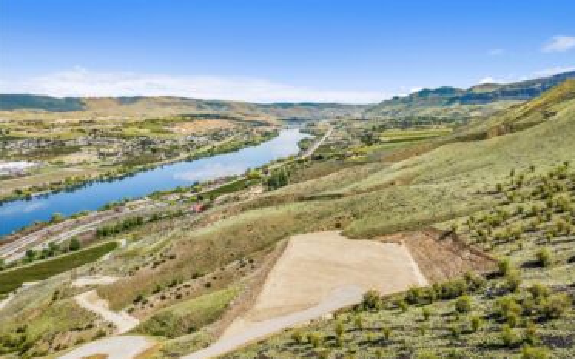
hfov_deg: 74.7
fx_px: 376
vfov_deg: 51.0
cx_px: 307
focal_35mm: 24
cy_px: 193
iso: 100
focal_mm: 8.38
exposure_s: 1/6000
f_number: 2.8
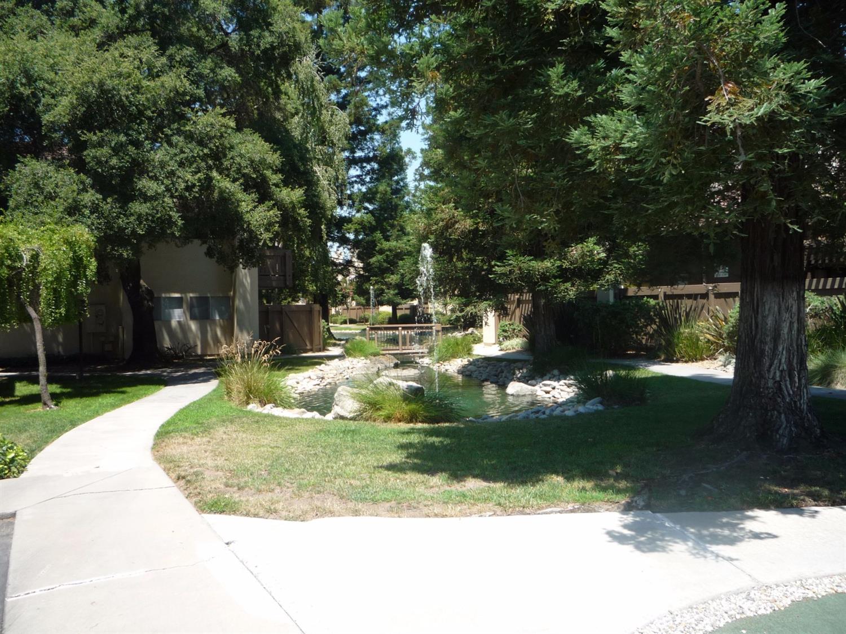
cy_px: 317
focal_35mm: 30
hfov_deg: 60.0
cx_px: 423
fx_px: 733
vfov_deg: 46.8
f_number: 4
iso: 100
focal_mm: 5.2
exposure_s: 1/320
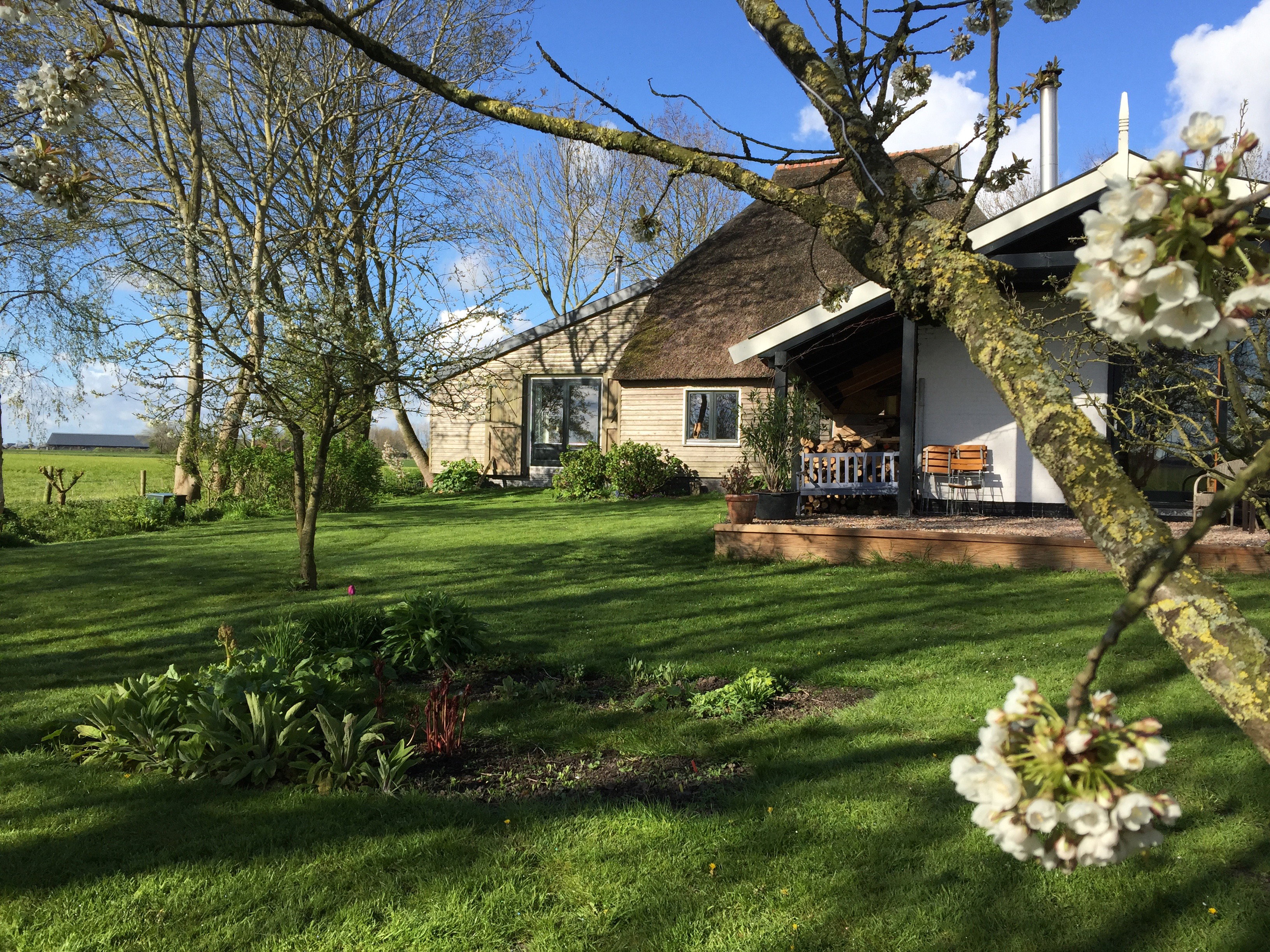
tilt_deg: -1.8
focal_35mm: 29
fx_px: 1064
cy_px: 476
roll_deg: -1.6
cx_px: 635
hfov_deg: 61.7
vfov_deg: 48.2
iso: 32
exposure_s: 1/1276
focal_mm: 4.15
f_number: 2.2
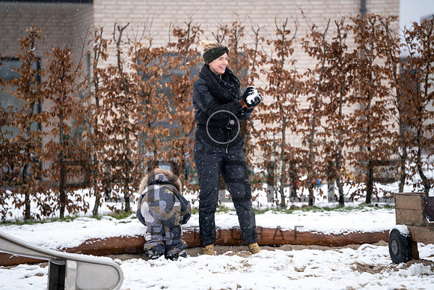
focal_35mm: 192
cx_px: 217
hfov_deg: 10.7
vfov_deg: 7.2
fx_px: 2315
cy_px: 145
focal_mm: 192
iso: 800
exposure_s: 1/500
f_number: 3.5
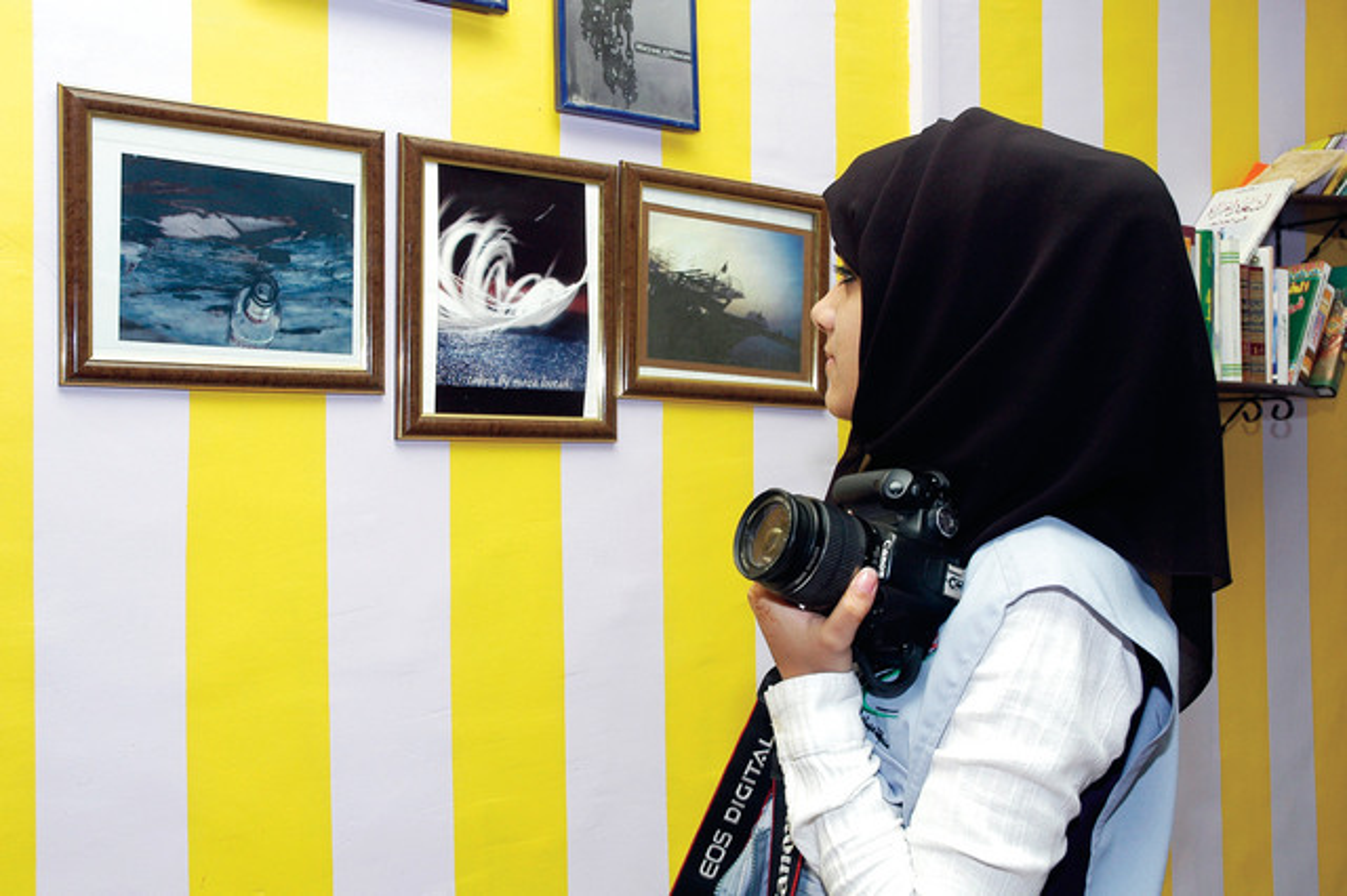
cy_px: 448
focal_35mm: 40
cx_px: 674
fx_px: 1515
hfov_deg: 47.9
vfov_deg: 33.0
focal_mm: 27
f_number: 5.6
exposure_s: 1/125
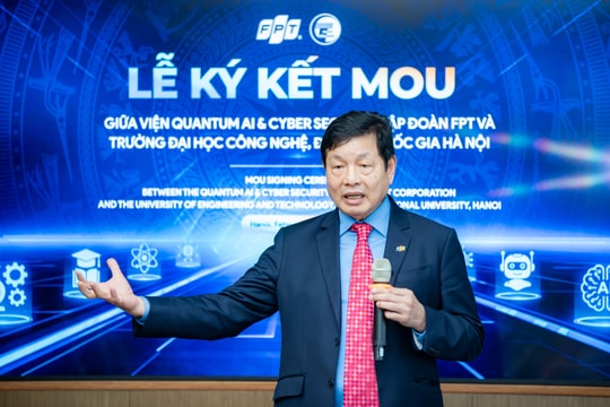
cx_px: 305
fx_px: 3134
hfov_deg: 11.1
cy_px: 204
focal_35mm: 185
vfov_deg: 7.4
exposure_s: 1/250
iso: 1000
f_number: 3.2
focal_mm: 185
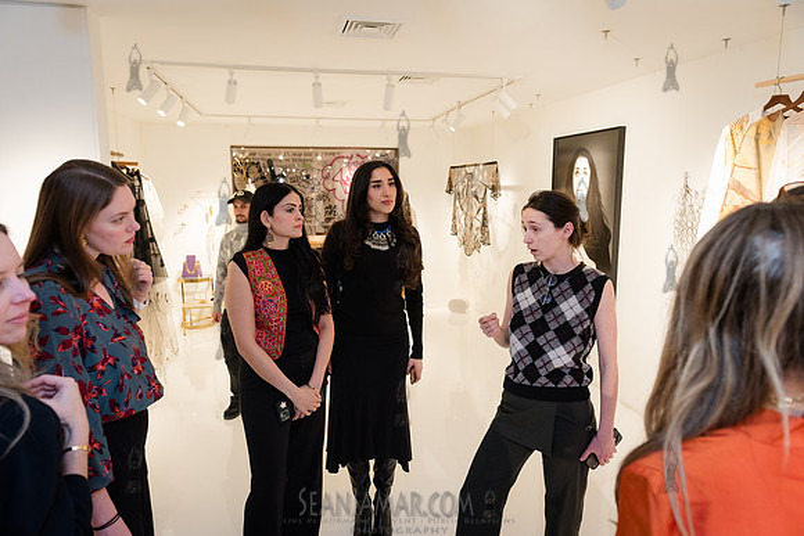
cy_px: 268
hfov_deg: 73.7
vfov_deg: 53.2
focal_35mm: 24
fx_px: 536
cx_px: 402
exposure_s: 1/160
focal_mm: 24
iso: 1600
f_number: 3.5
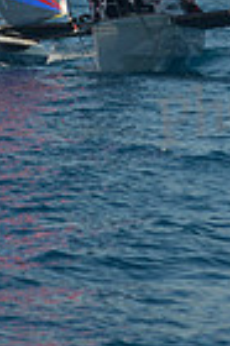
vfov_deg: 6.5
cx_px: 28
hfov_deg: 4.4
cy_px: -262
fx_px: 2988
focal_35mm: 311
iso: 200
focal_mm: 75
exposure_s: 1/640
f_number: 7.1
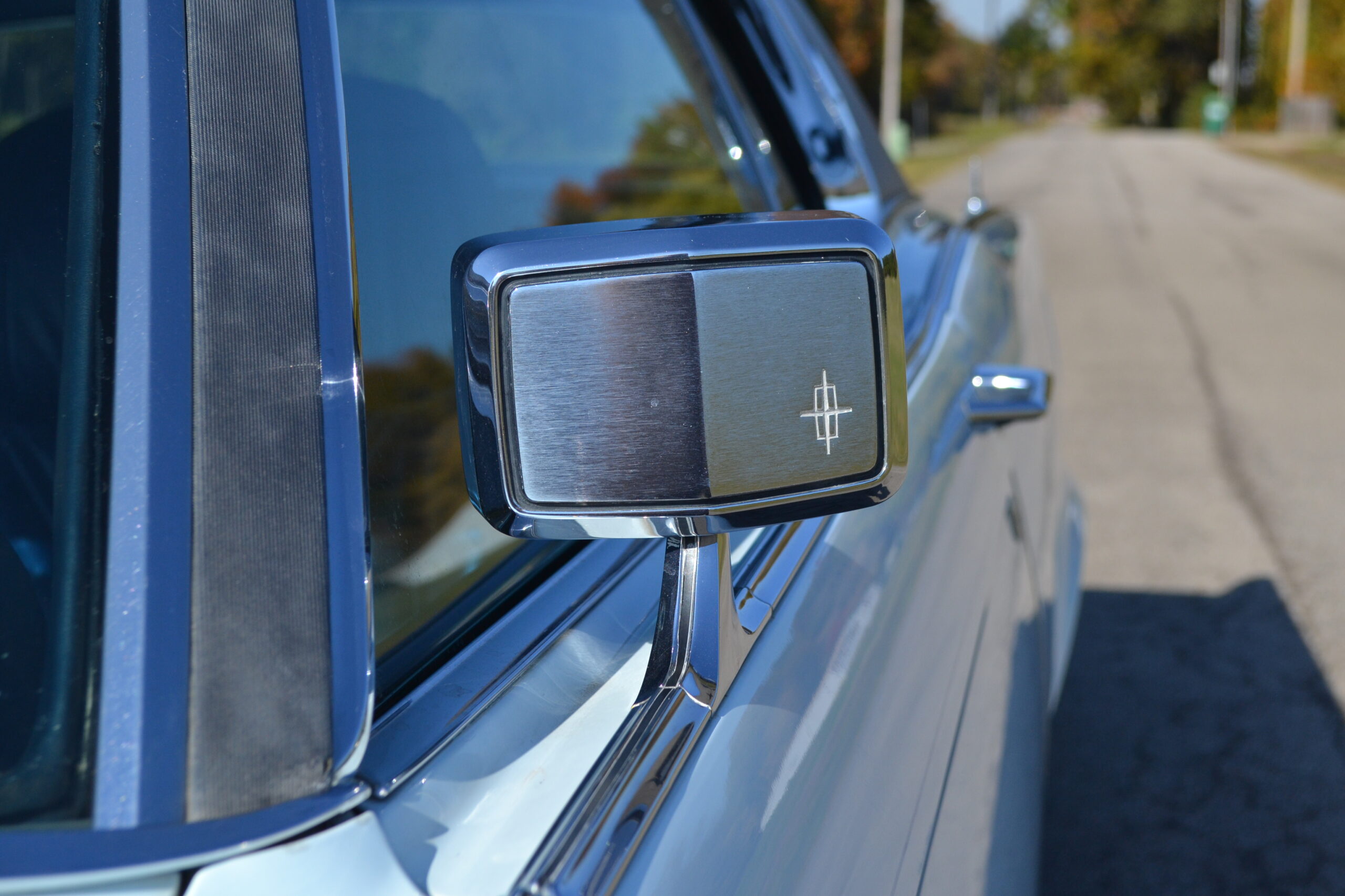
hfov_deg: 36.9
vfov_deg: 25.1
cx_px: 672
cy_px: 448
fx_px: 2017
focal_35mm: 54
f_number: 6.3
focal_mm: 36
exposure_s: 1/2000
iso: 400
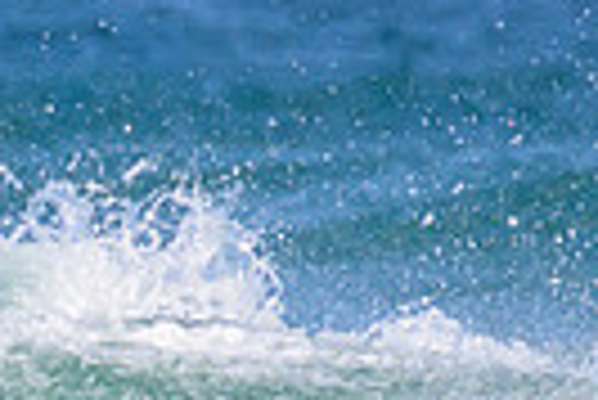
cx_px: -225
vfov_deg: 0.4
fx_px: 57936
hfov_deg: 0.6
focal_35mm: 3484
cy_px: 613
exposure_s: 1/2000
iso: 900
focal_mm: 800
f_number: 11
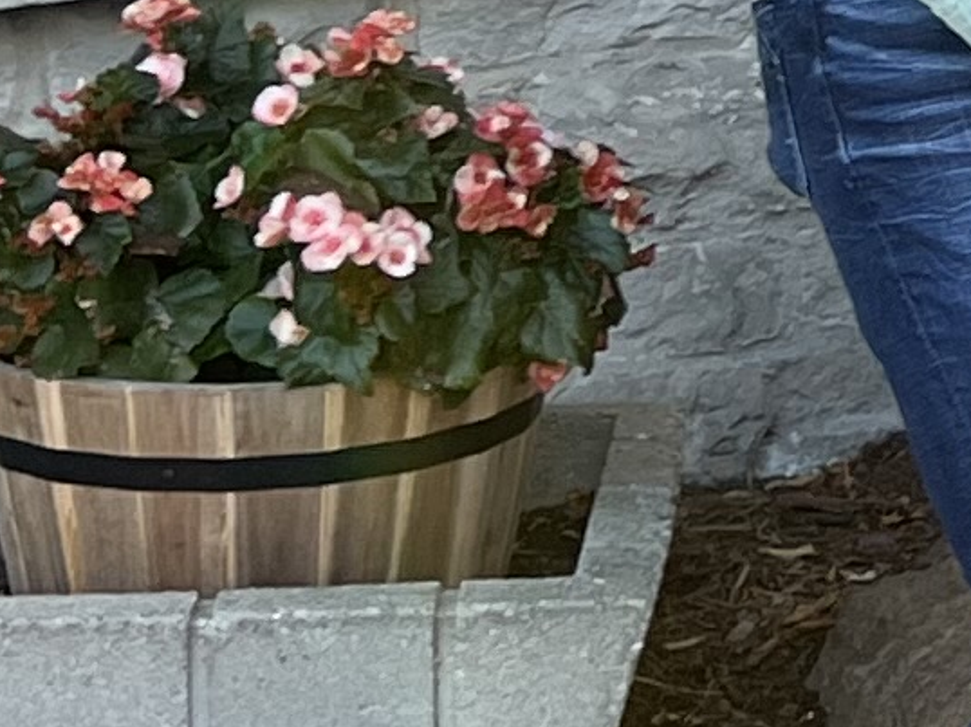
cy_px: -599
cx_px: 2355
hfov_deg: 9.1
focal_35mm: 195
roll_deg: +1.4
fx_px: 5467
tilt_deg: -2.6
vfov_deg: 7.4
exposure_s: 1/150
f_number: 1.5
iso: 50
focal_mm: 5.7
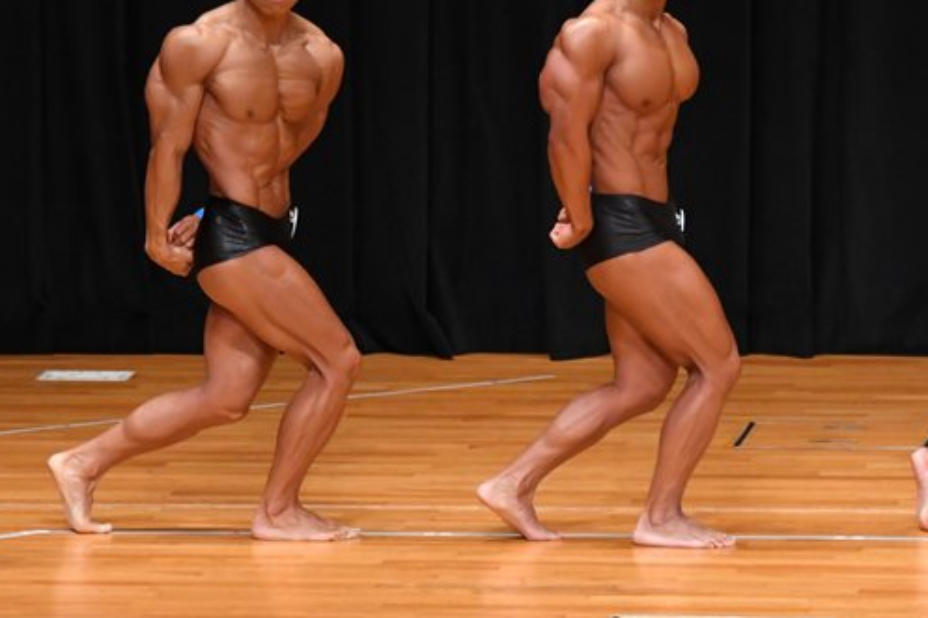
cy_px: 263
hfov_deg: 5.5
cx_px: 285
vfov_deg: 3.7
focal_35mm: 374
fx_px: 9637
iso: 4000
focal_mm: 160
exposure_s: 1/400
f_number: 5.6
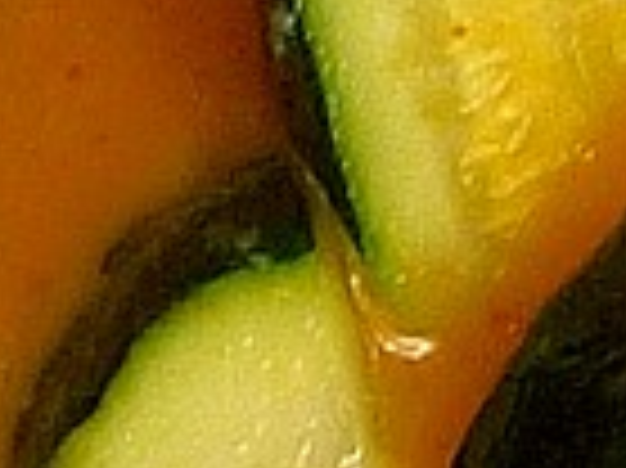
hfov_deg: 3.6
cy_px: 382
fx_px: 9847
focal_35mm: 545
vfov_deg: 2.7
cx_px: 1153
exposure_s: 1/40
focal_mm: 6.9
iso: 80
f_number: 3
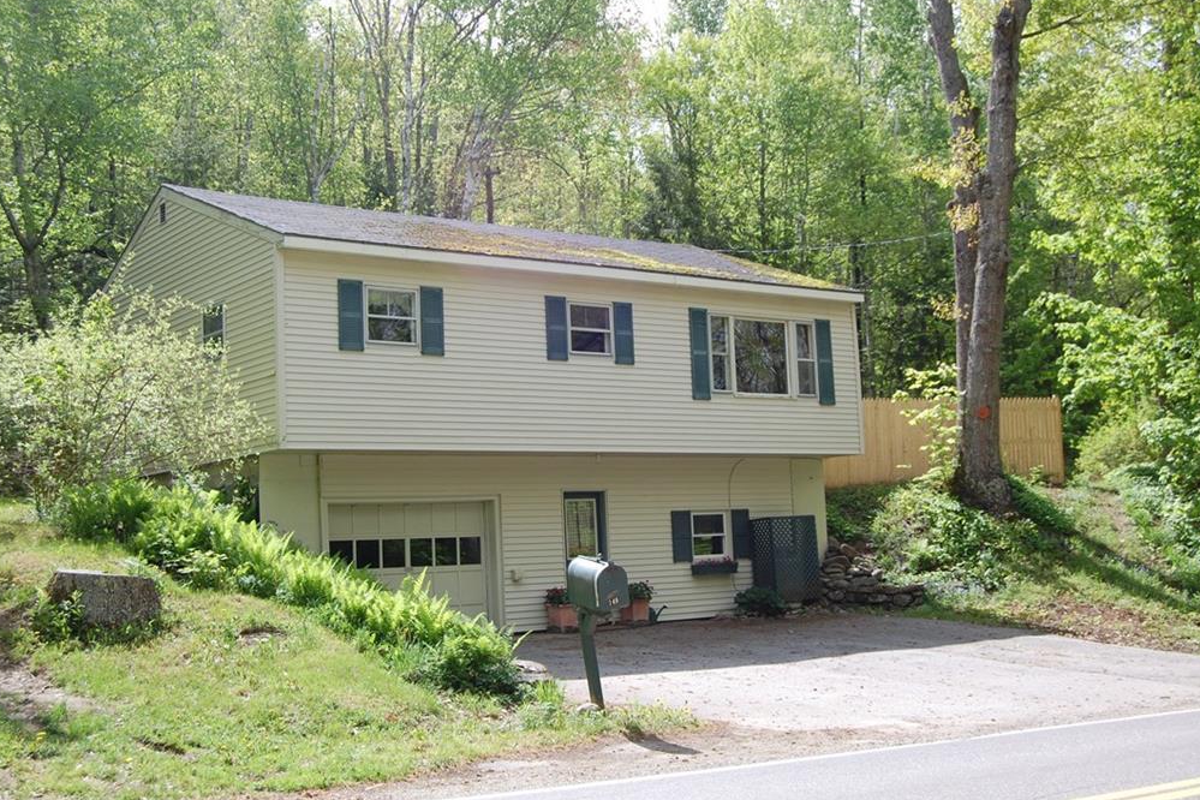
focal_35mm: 43
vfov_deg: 31.2
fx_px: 1433
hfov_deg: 45.4
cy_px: 402
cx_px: 596
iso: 200
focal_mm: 28
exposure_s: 1/250
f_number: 8
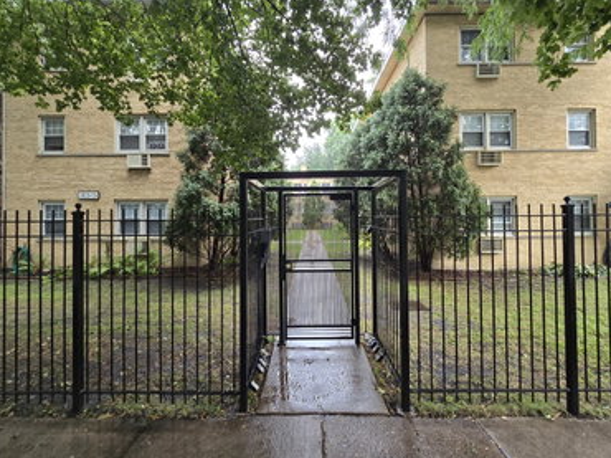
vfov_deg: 81.5
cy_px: 210
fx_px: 265
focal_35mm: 15
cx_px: 310
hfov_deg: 98.2
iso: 160
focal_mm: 2.2
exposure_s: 1/100
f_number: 2.2
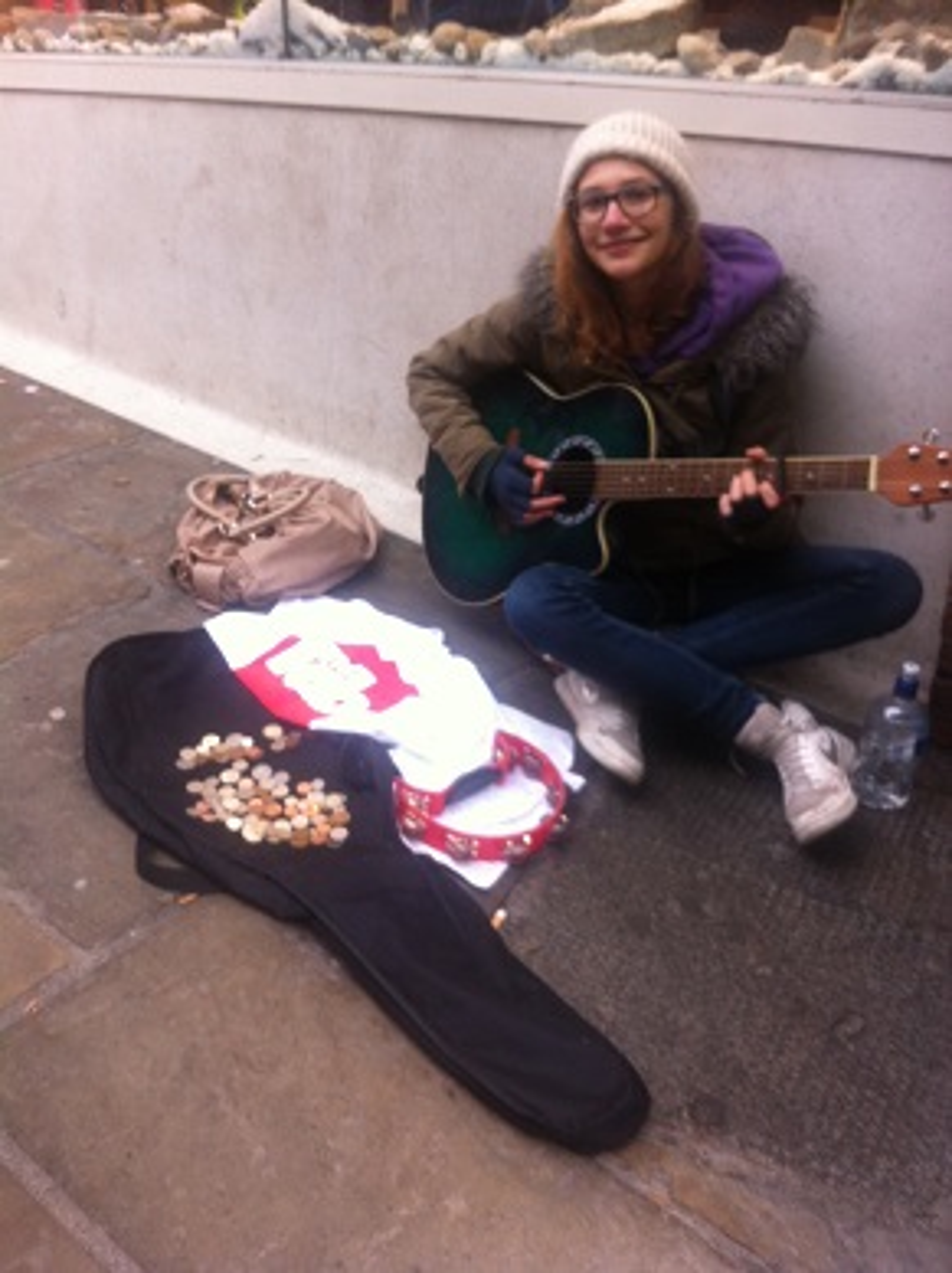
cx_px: 476
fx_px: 1286
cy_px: 636
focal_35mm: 35
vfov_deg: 52.7
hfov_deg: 40.6
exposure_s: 1/40
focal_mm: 3.85
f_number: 2.8
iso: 80
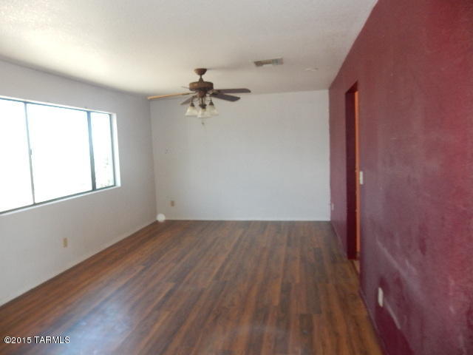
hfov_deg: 69.4
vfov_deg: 54.9
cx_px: 236
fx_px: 342
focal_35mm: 25
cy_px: 178
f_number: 3.7
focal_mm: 4.5
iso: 200
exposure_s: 1/30
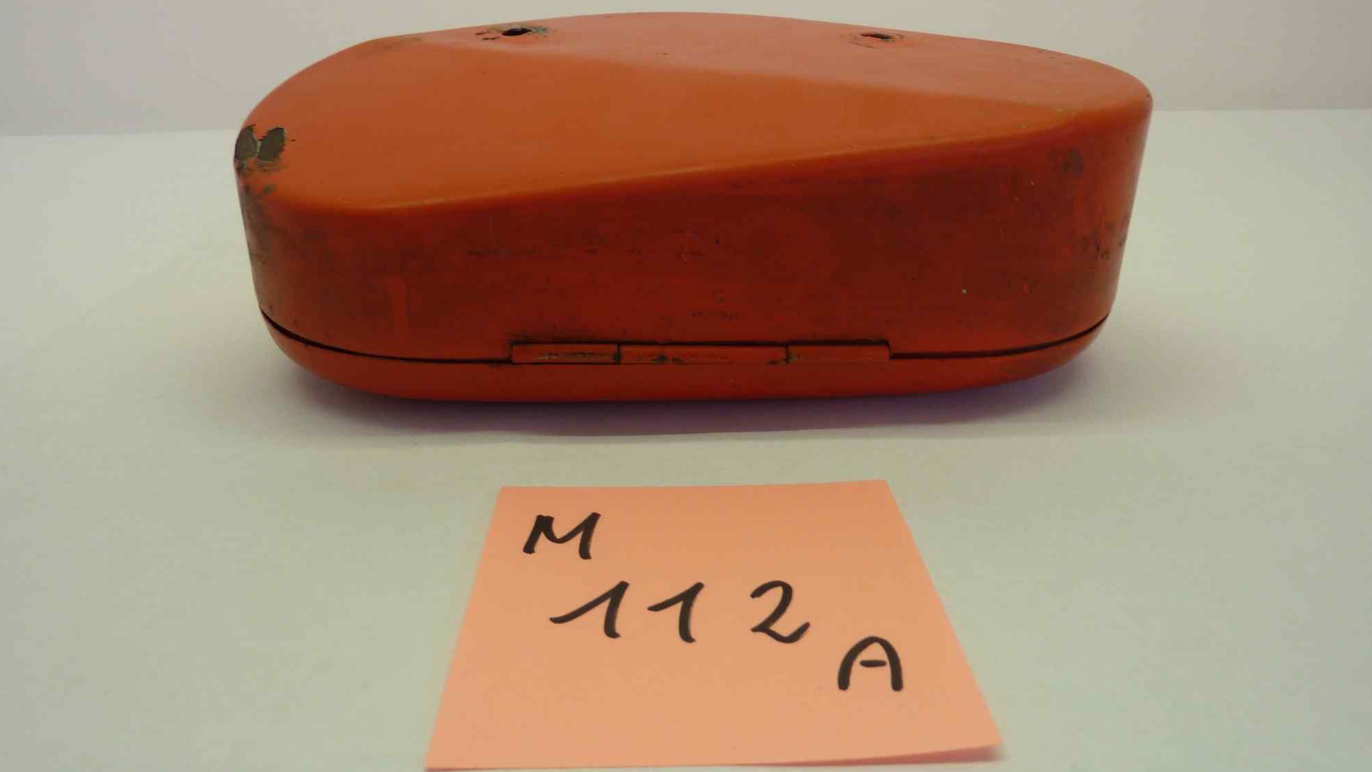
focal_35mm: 28
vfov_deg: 41.5
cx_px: 676
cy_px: 360
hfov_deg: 67.9
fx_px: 1019
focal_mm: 4.1
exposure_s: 1/50
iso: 80
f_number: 3.3
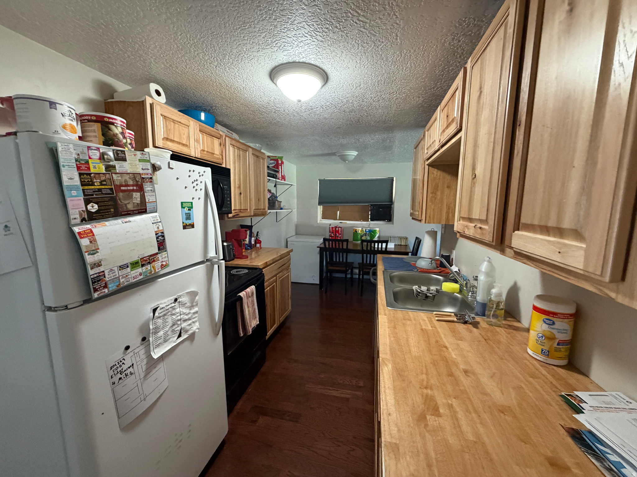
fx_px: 258
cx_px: 318
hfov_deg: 102.1
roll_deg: -0.7
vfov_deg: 85.7
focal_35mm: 14
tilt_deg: -4.7
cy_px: 238
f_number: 2.2
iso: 400
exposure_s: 1/60
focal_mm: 2.22
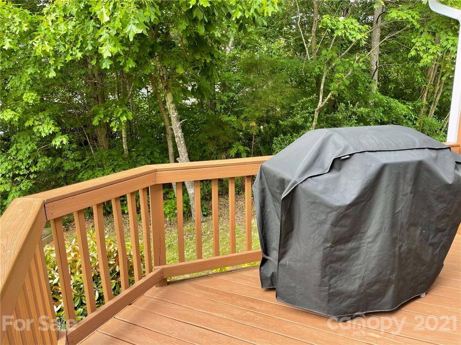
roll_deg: +1.4
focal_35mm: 26
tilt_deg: -13.4
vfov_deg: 53.1
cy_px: 172
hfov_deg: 67.3
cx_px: 230
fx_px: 346
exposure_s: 1/121
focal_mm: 5.1
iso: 40
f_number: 1.6
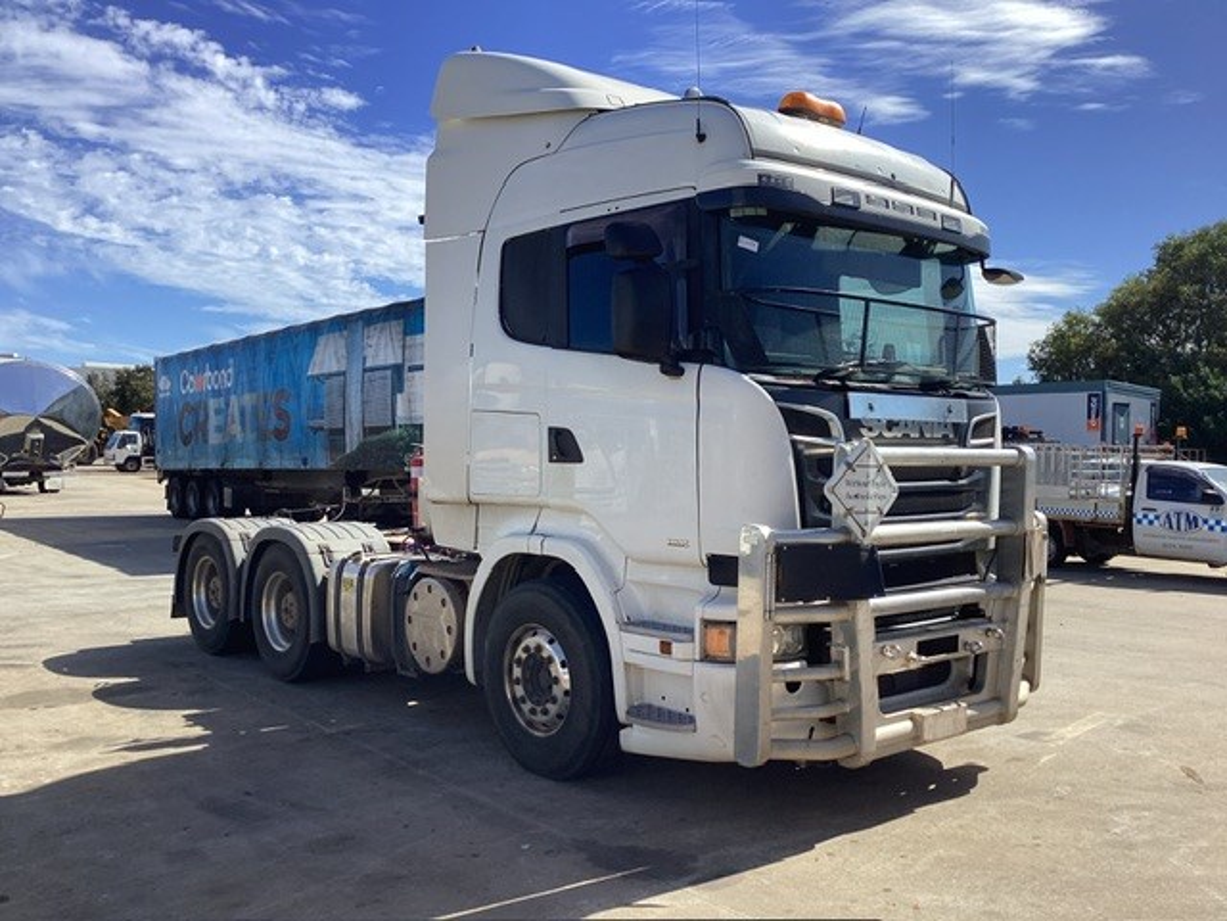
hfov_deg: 58.4
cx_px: 614
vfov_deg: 45.4
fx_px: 1099
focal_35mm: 31
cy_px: 460
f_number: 2.4
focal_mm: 3.3
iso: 25
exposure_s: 1/1456
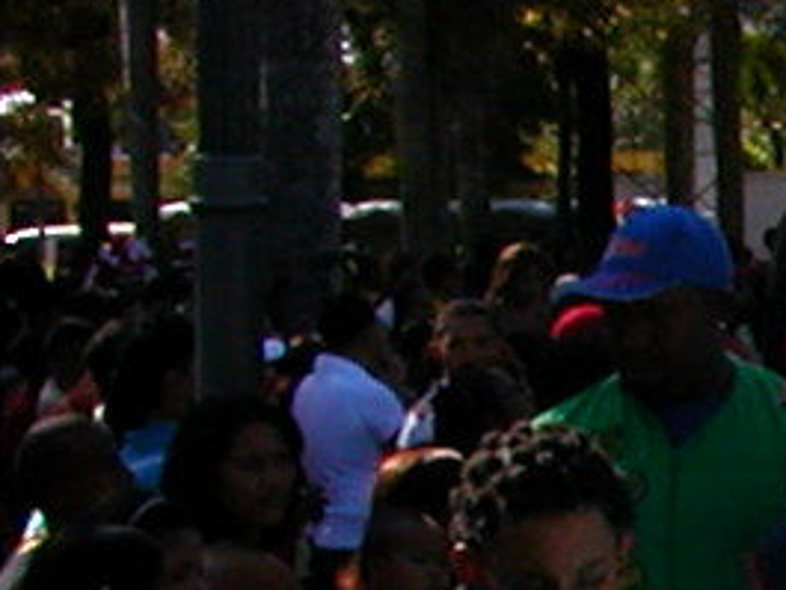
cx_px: 2367
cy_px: 952
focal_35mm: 223
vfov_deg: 6.6
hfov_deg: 7.7
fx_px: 5066
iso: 100
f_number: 4.5
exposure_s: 1/474
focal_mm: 5.6
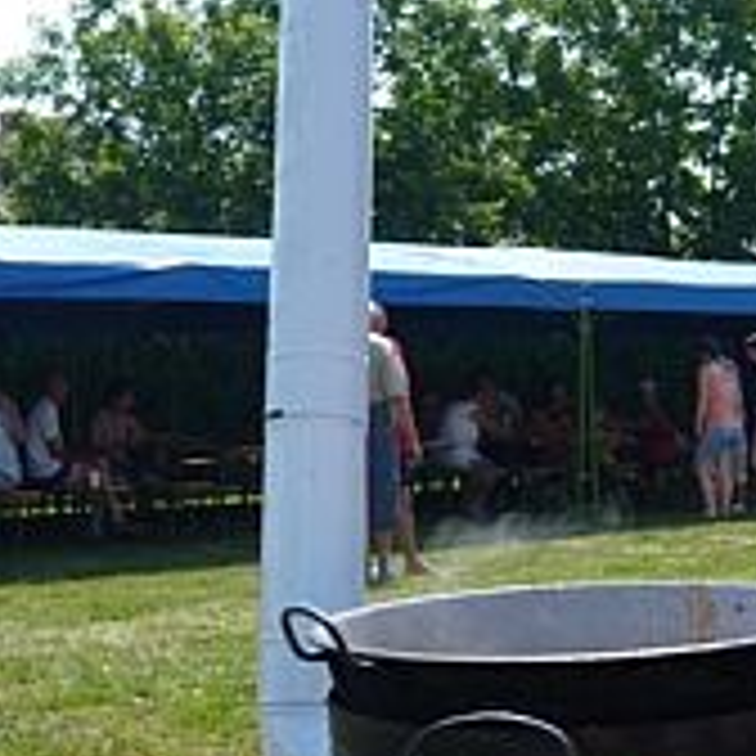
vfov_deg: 22.2
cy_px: 396
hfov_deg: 22.2
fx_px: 1927
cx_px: 392
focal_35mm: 78
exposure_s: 1/640
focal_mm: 5.9
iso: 80
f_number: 3.2
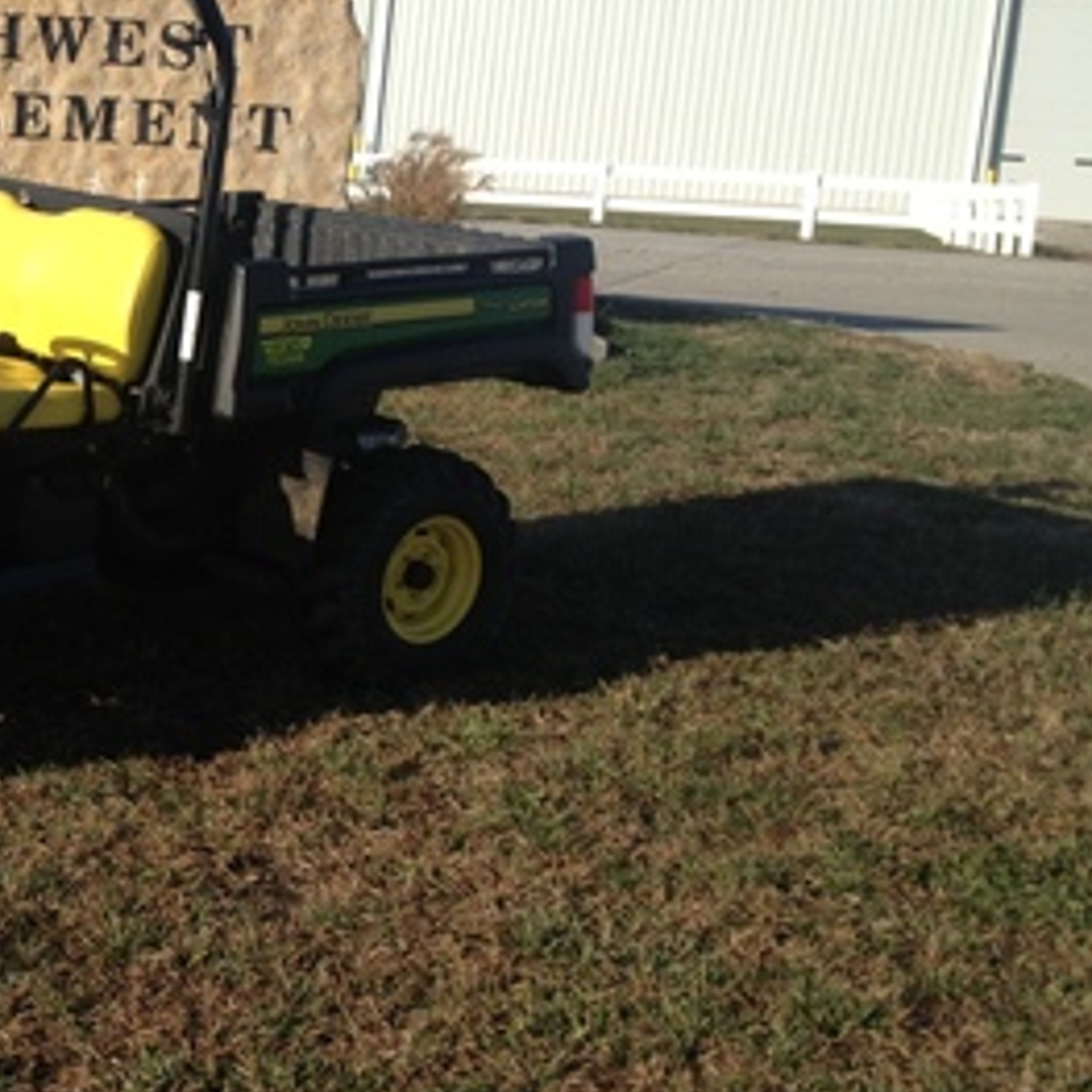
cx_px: -8
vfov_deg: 26.9
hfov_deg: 25.5
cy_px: 498
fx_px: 2284
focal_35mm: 64
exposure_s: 1/1623
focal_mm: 4.28
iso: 50
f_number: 2.4
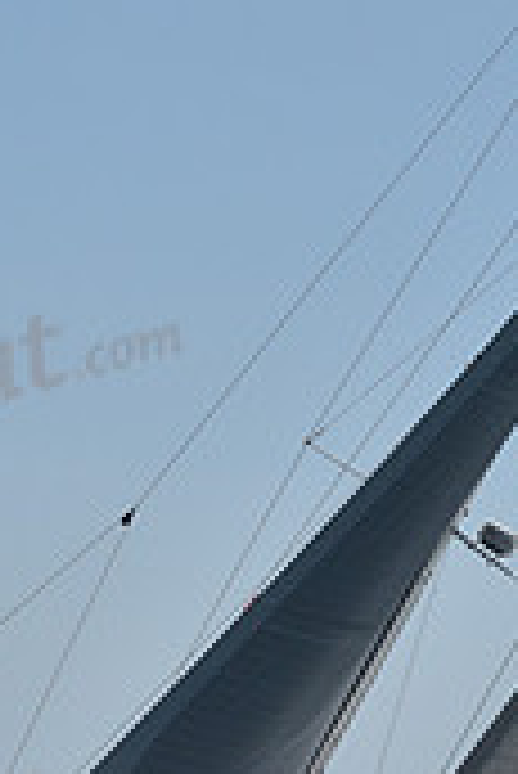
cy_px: 108
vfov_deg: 8.7
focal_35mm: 236
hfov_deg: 5.8
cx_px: 417
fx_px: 5083
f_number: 7.1
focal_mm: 70
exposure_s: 1/1250
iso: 250
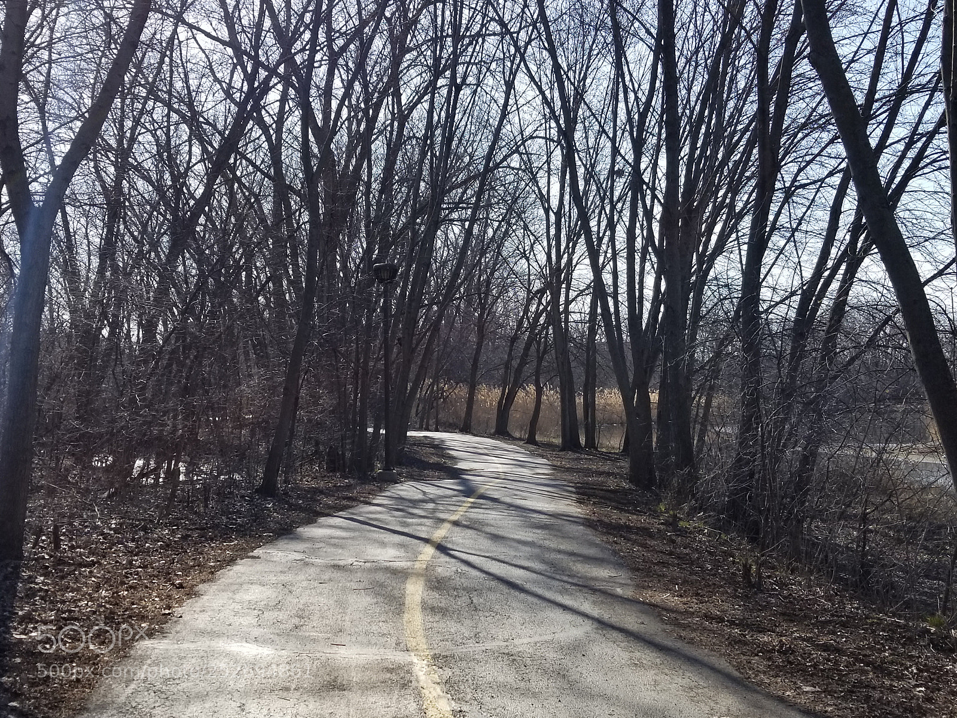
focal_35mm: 26
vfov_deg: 53.1
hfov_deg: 67.3
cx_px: 478
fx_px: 719
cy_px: 359
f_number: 1.7
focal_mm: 4.25
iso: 50
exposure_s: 1/1718
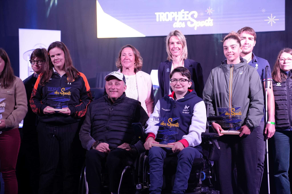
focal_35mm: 70
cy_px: 97
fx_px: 568
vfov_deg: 19.5
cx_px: 146
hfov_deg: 28.8
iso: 1250
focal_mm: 70
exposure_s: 1/160
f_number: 4
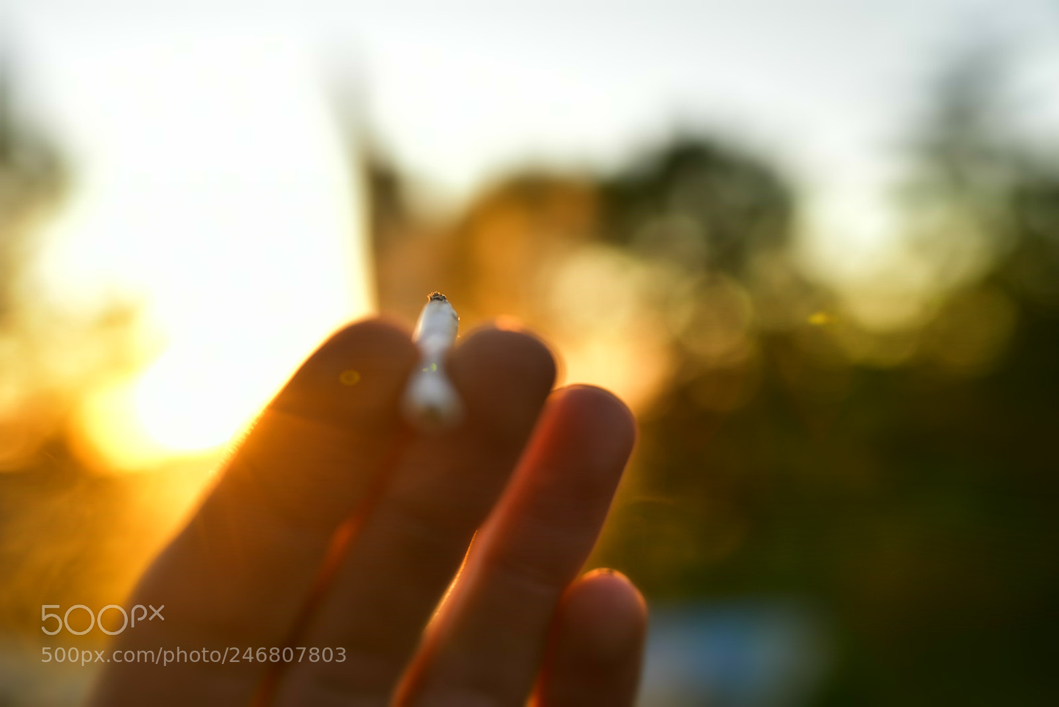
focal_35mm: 35
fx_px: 1030
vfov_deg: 37.9
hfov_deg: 54.4
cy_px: 354
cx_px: 530
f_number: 2.8
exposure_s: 1/160
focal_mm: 35
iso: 100
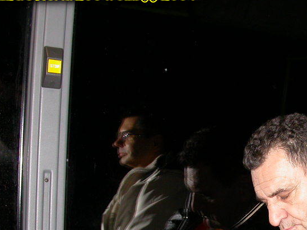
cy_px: 198
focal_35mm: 71
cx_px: 279
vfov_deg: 20.4
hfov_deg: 26.4
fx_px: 630
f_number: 2.6
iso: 100
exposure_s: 1/60
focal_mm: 7.85
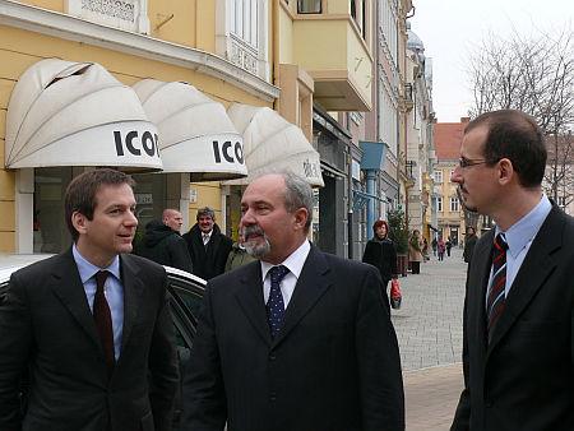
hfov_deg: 26.0
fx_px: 1244
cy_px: 216
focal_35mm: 75
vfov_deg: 19.7
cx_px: 287
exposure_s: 1/250
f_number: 4
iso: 100
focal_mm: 11.4
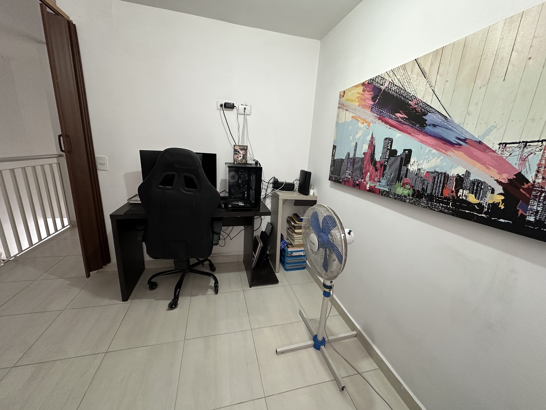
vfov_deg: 85.7
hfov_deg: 102.1
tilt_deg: -14.3
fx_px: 221
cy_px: 205
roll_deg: -2.4
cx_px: 273
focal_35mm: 14
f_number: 2.2
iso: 320
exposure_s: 1/91
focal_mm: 2.22
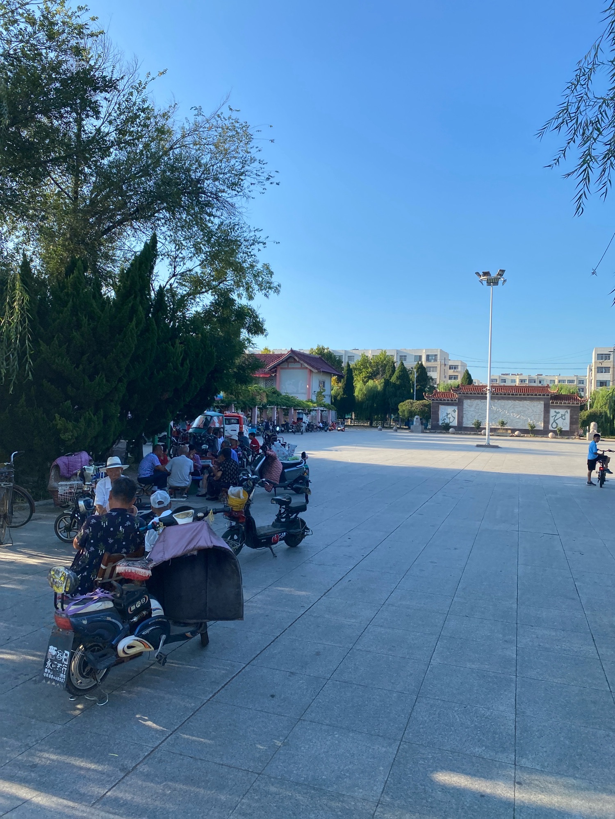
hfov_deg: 53.1
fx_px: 616
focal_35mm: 26
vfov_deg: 67.3
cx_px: 308
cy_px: 410
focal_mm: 4.25
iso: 32
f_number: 1.8
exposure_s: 1/1258
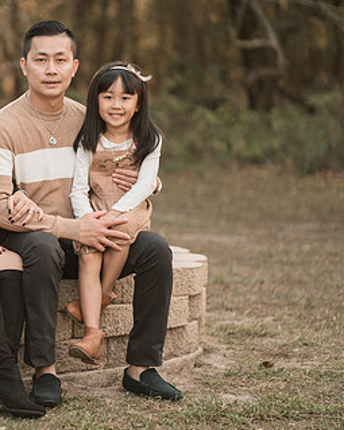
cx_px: -31
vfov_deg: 13.3
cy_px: 191
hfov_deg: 10.5
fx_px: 1846
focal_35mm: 145
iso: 160
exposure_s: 1/500
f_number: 2
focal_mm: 85
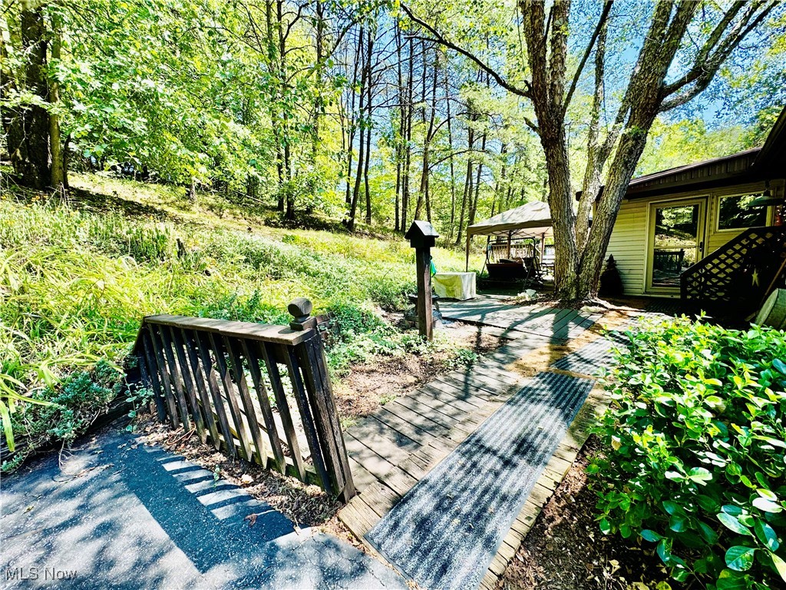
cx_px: 393
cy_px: 295
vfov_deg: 85.7
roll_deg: +2.9
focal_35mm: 14
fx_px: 318
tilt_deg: -5.0
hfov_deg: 102.1
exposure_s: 1/190
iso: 40
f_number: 2.2
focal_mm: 2.22
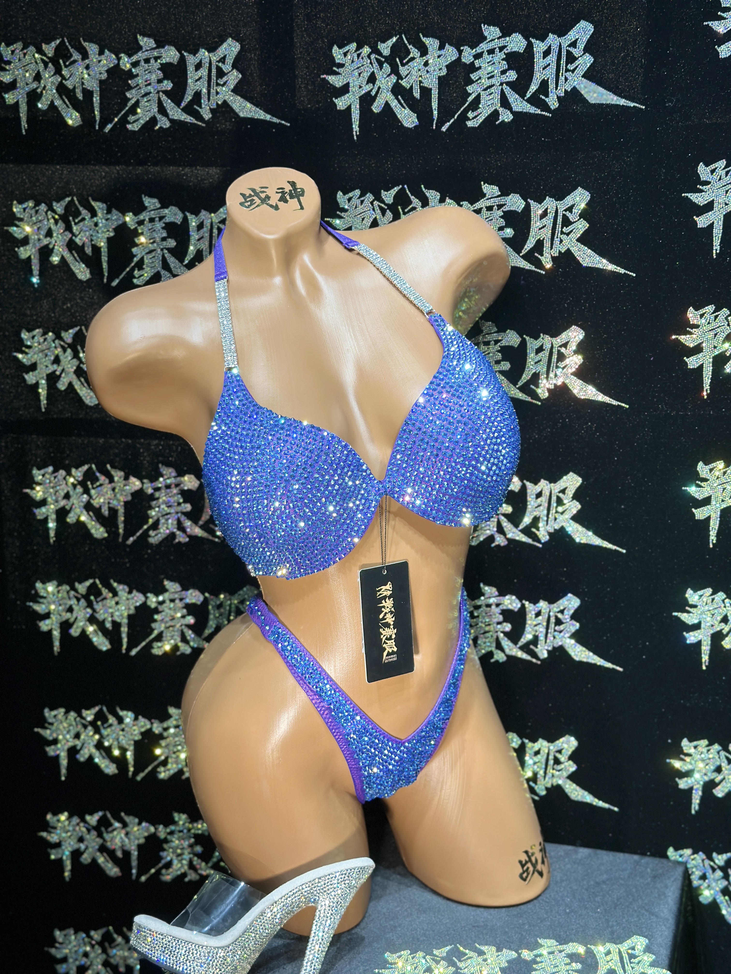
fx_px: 1352
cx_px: 366
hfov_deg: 30.3
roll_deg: +1.0
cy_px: 487
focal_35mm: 48
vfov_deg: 39.7
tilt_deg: -13.9
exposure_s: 1/286
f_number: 1.78
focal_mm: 6.86
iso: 80
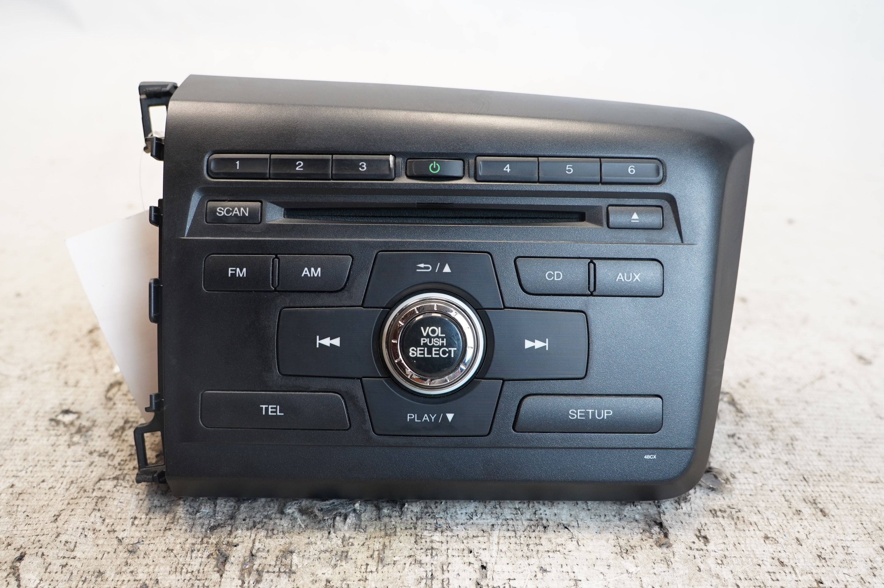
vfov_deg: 43.5
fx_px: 736
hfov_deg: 62.0
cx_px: 442
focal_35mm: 30
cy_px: 294
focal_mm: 20
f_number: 4
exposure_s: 1/60
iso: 400
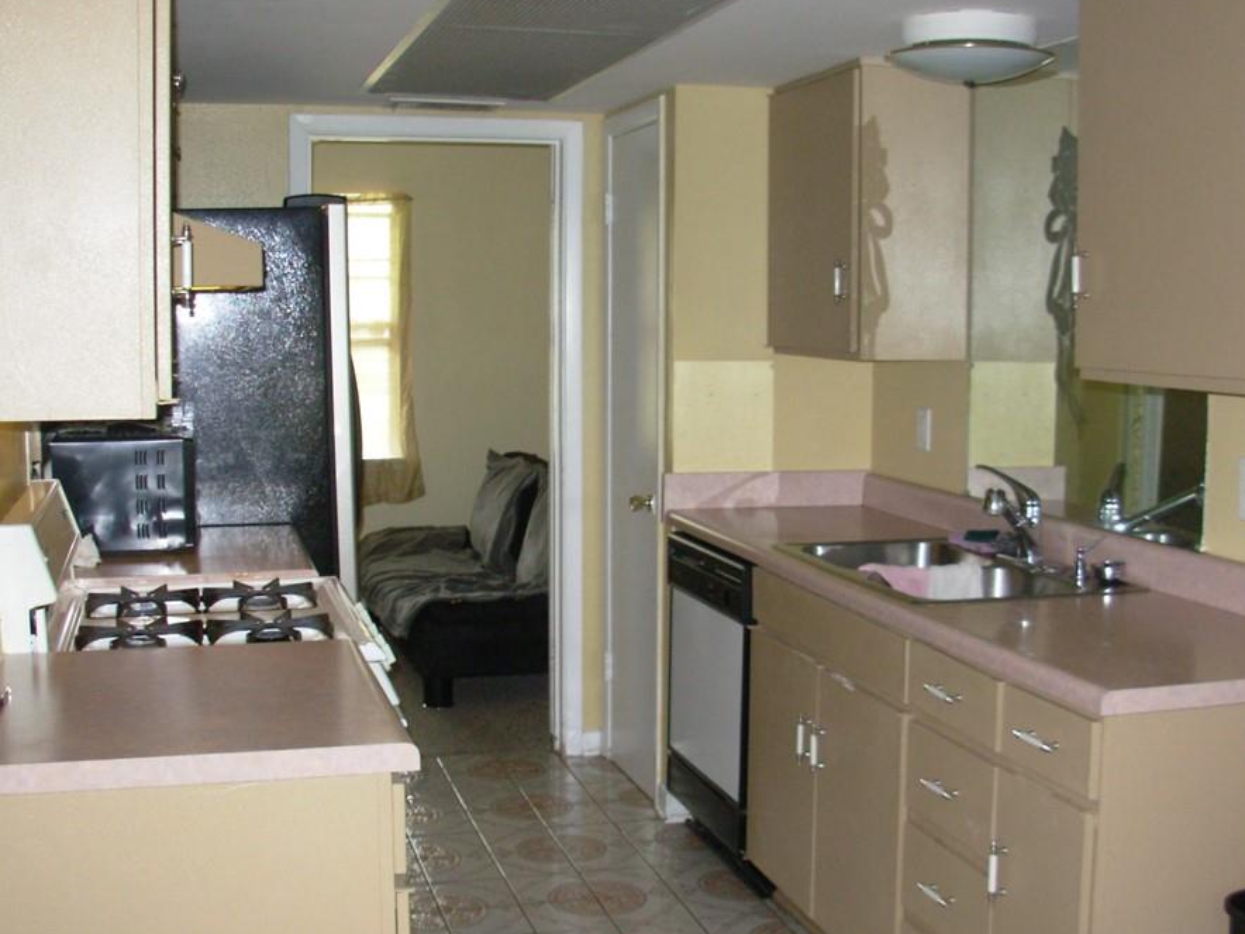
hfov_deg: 42.9
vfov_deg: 32.8
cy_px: 520
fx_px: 1583
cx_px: 631
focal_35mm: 44
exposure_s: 1/80.6
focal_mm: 6.3
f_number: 2.9
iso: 126
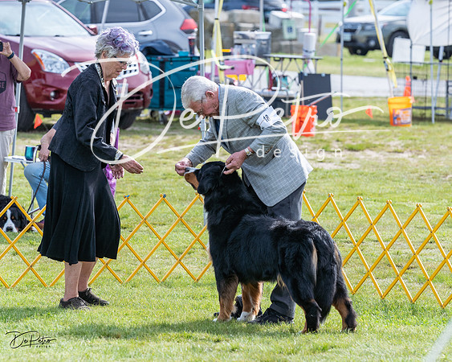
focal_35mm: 254
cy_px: 162
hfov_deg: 7.6
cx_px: 239
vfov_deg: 6.1
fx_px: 3401
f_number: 5.6
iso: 640
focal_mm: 200
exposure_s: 1/1250
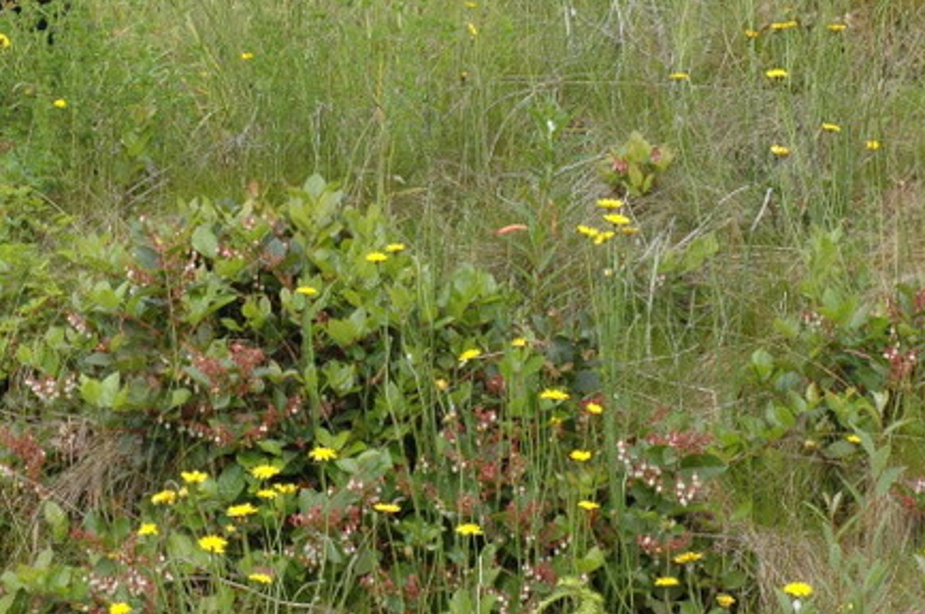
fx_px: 4259
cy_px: -28
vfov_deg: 8.2
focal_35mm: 166
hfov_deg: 12.3
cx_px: 17
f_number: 5.6
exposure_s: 1/400
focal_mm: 50
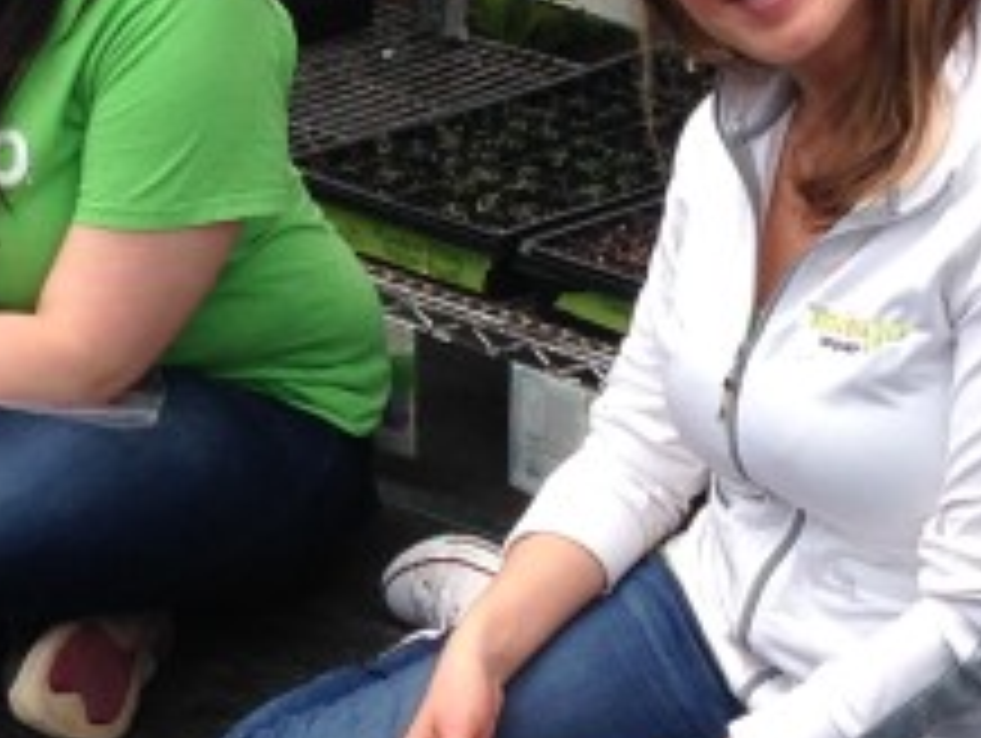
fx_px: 4397
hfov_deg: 12.7
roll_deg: +0.2
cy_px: 652
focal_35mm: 155
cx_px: 144
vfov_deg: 9.6
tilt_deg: -25.6
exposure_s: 1/847
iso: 50
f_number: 2.4
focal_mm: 4.12
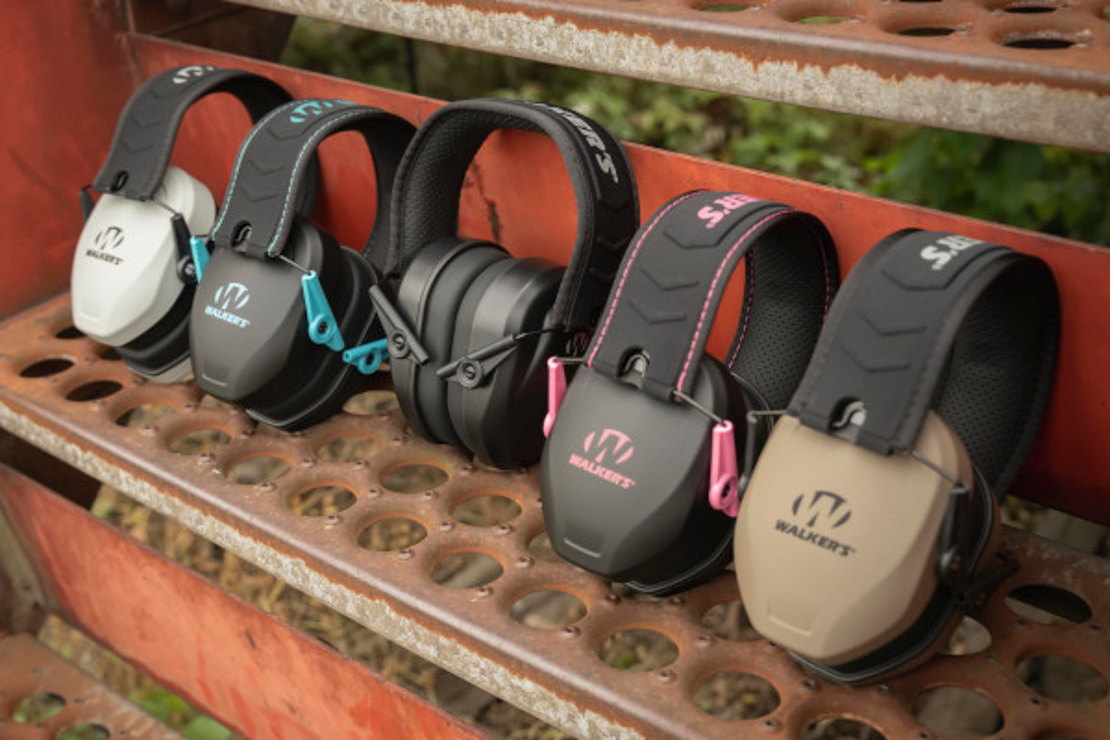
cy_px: 370
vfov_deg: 37.6
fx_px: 1088
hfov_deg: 54.0
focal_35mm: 35
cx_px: 555
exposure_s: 1/320
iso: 1000
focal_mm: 35.3
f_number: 5
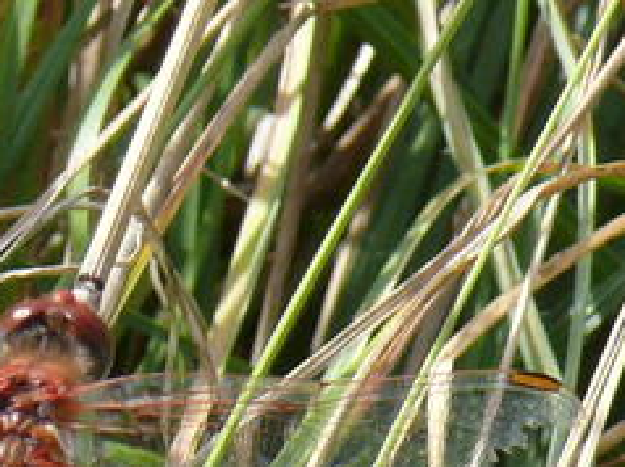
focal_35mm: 624
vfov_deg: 2.4
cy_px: 567
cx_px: -41
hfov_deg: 3.2
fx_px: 11255
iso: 100
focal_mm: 25.7
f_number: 5.6
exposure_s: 1/200
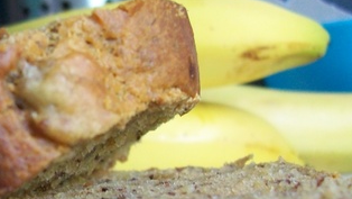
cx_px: 10
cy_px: 120
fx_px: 663
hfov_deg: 28.2
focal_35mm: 71
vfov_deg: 17.0
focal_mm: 5.7
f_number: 2.8
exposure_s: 1/10
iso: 160
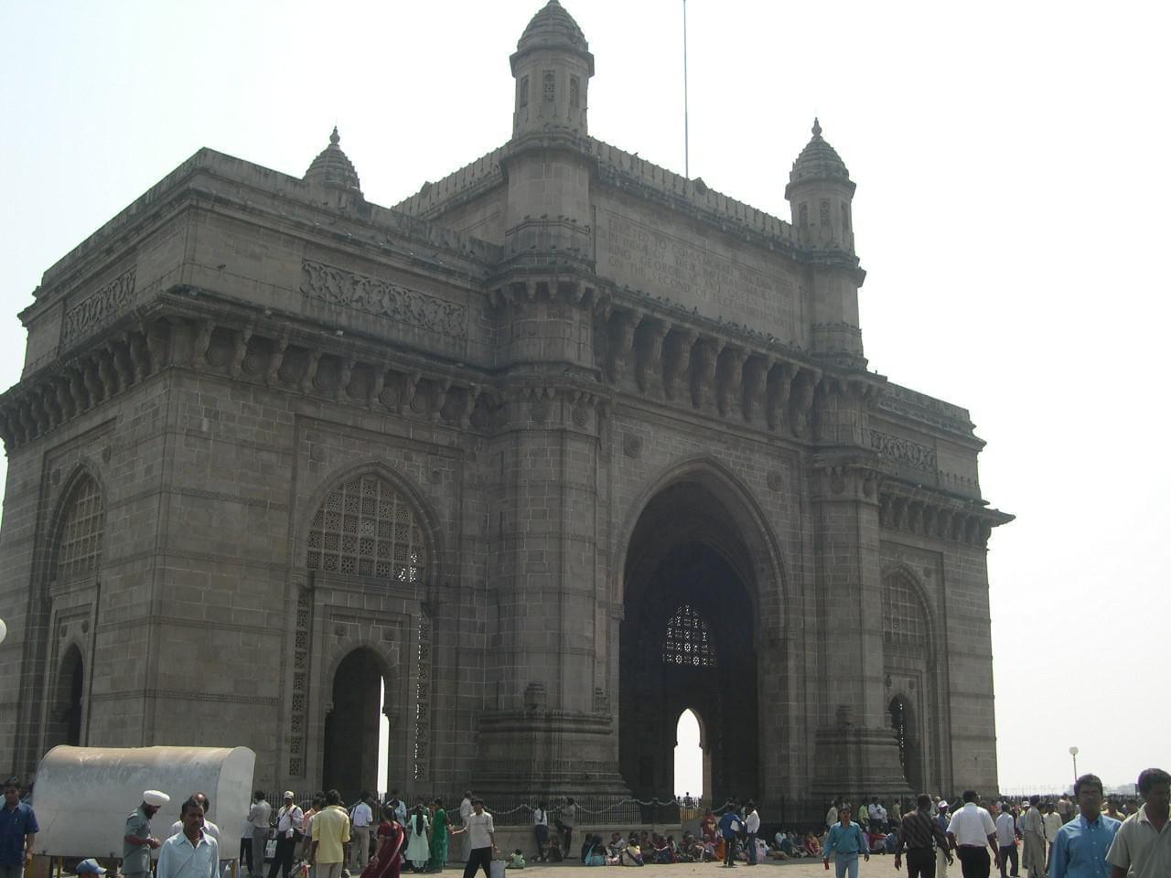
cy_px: 439
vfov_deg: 37.7
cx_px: 586
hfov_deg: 49.0
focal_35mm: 38
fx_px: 1285
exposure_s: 1/188
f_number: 7.6
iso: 100
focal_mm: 8
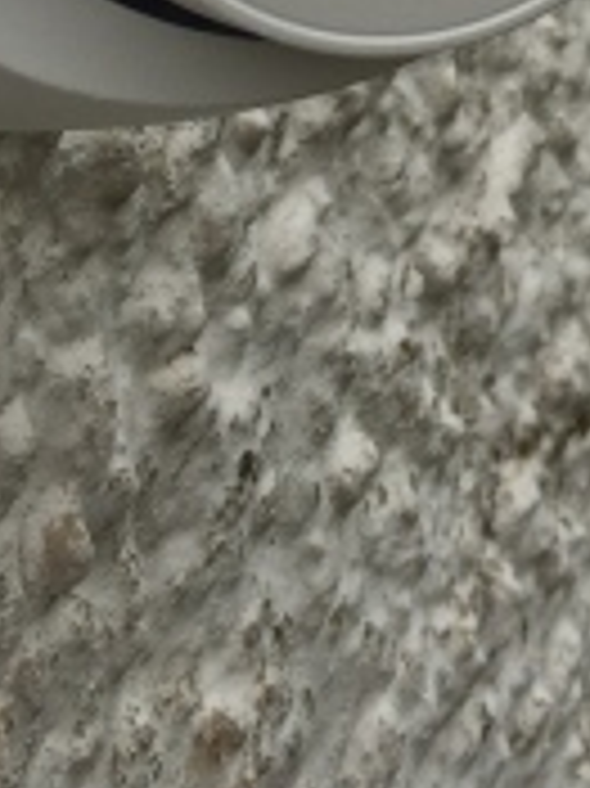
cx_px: 689
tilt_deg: +1.7
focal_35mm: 85
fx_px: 1934
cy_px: -306
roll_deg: +3.1
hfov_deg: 16.7
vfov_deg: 20.5
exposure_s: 1/311
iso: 32
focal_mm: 4.15
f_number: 2.2
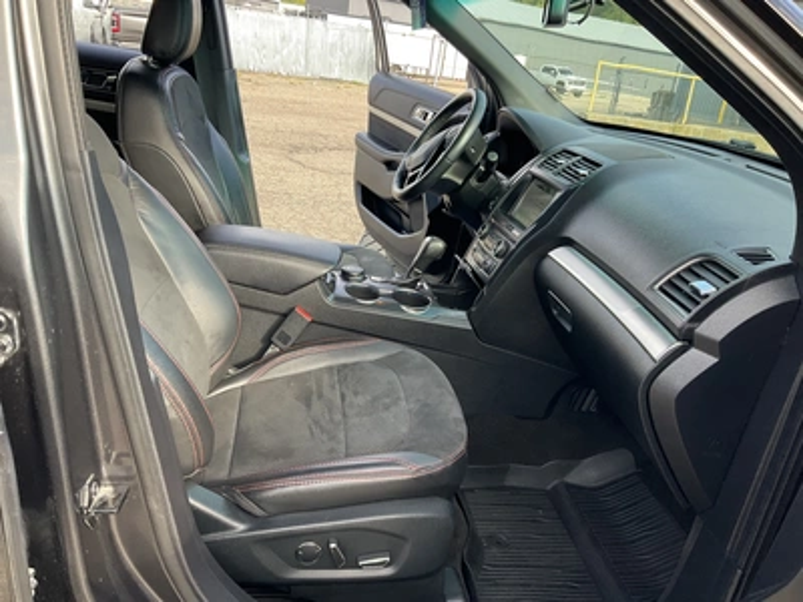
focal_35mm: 29
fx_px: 673
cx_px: 402
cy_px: 301
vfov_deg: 48.2
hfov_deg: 61.7
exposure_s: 1/122
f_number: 1.8
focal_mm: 3
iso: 20
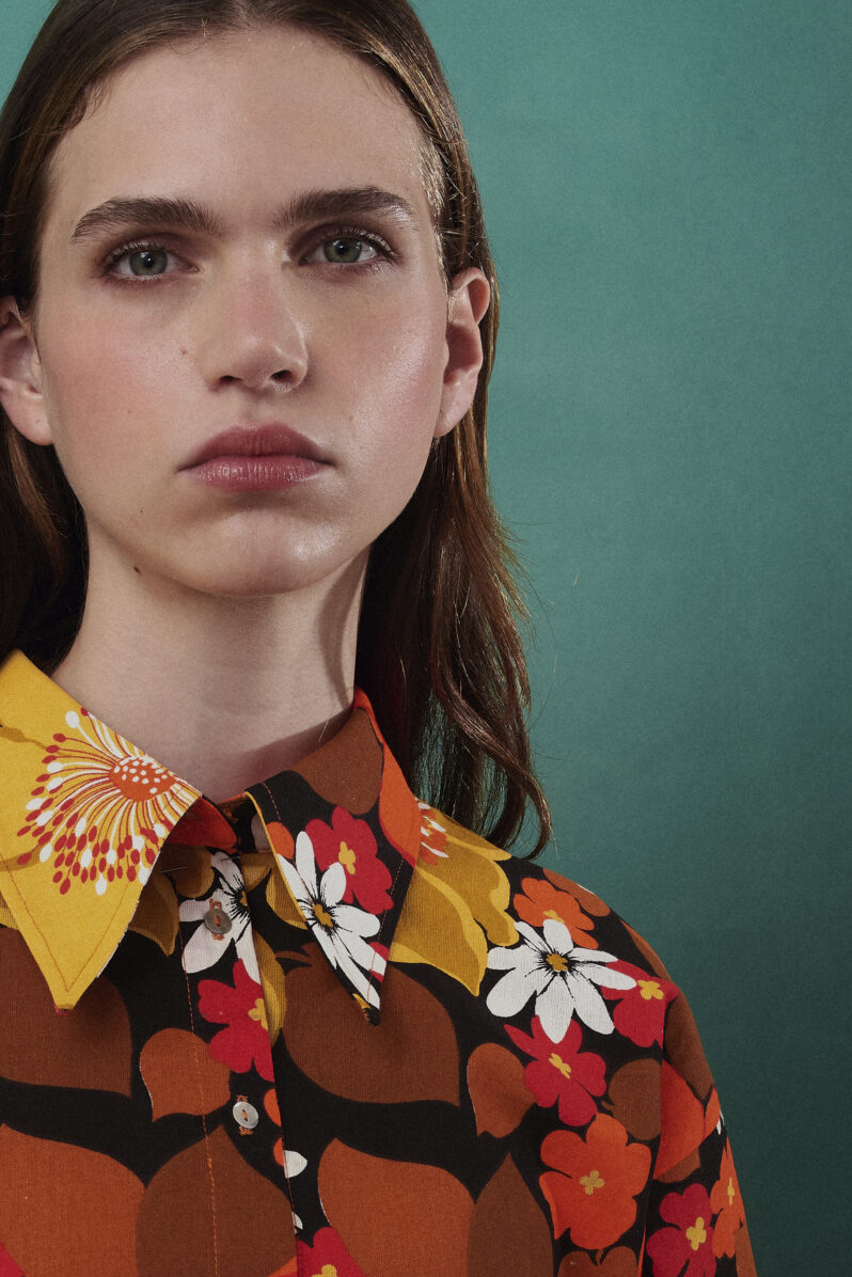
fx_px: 3796
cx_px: 211
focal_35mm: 107
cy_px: 1350
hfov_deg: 12.8
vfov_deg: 18.5
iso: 200
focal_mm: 50
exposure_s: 1/160
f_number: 11
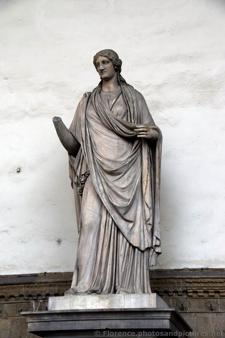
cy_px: 169
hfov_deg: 17.5
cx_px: 112
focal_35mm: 78
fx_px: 732
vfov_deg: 26.0
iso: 360
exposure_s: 1/250
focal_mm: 52
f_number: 8
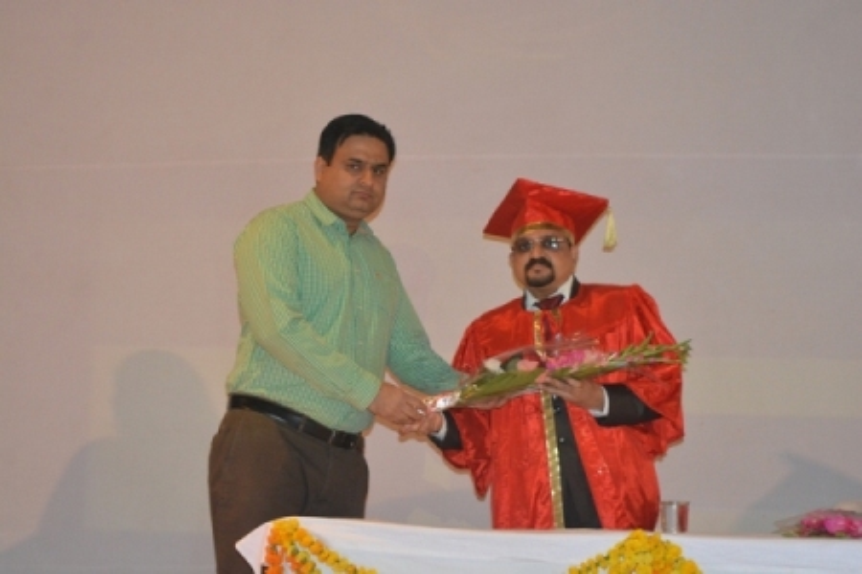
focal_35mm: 82
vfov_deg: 16.6
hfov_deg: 24.6
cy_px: 287
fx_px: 1975
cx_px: 431
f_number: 5.6
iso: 2800
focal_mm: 55
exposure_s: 1/60
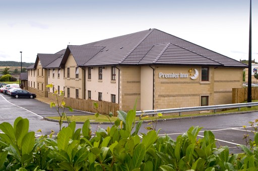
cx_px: 129
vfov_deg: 28.0
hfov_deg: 41.2
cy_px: 86
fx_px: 344
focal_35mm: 48
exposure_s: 1/60
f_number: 11
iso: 200
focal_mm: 32
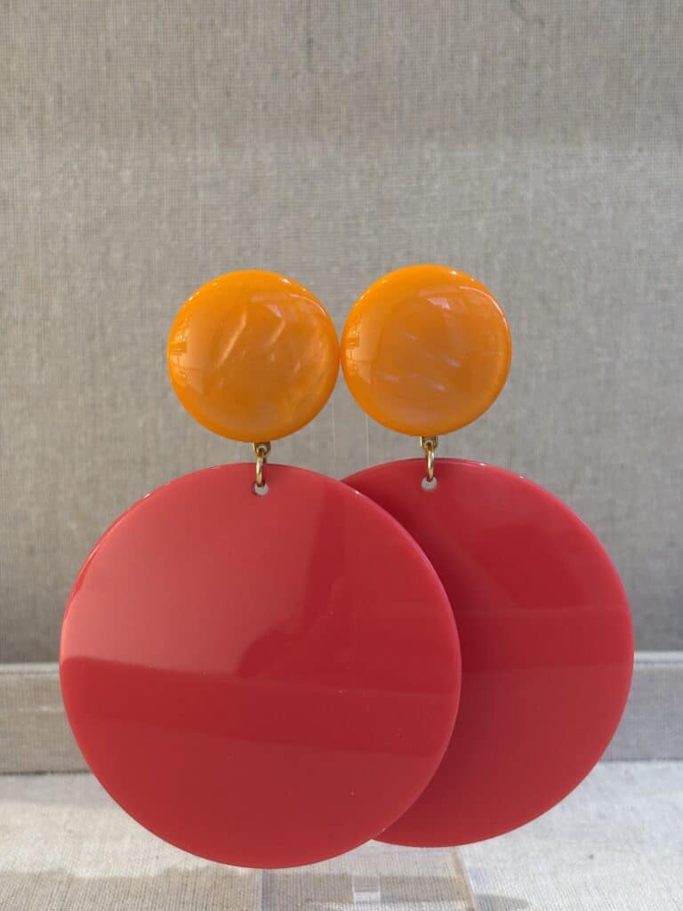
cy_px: 456
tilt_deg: -10.4
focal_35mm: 52
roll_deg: -0.9
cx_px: 342
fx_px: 1368
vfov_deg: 36.8
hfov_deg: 28.0
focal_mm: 5.96
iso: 64
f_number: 1.6
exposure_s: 1/50
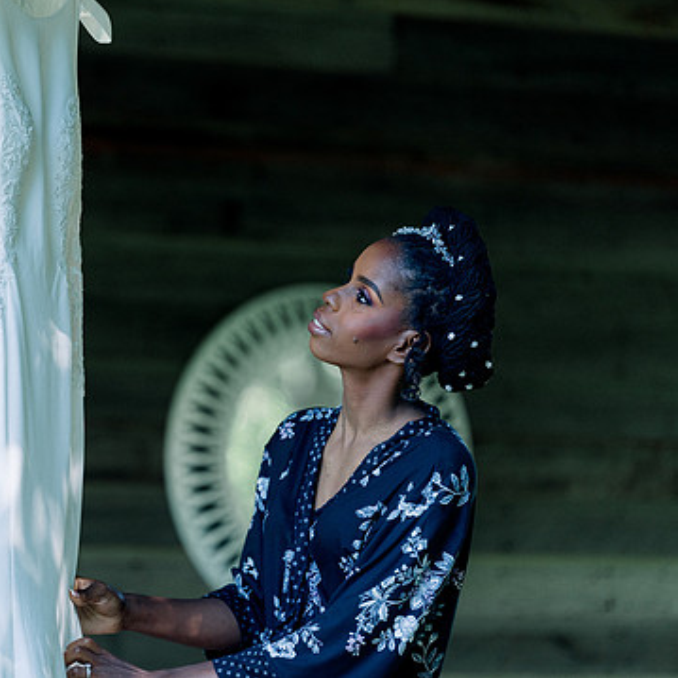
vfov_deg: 8.5
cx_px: 161
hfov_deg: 8.5
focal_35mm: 206
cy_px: 314
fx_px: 4565
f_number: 2
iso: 250
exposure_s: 1/400
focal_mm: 143
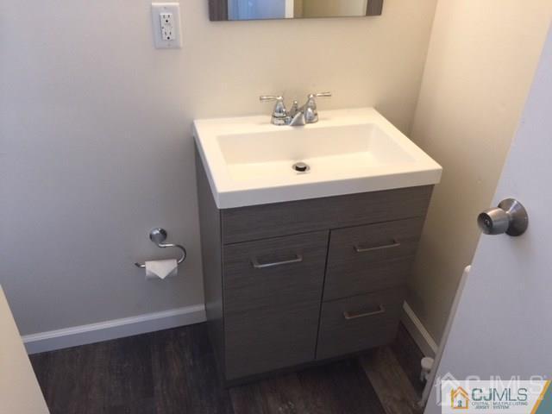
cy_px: 207
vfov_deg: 48.2
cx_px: 276
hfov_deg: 61.7
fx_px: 462
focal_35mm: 29
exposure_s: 1/30
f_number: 2.2
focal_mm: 4.15
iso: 50
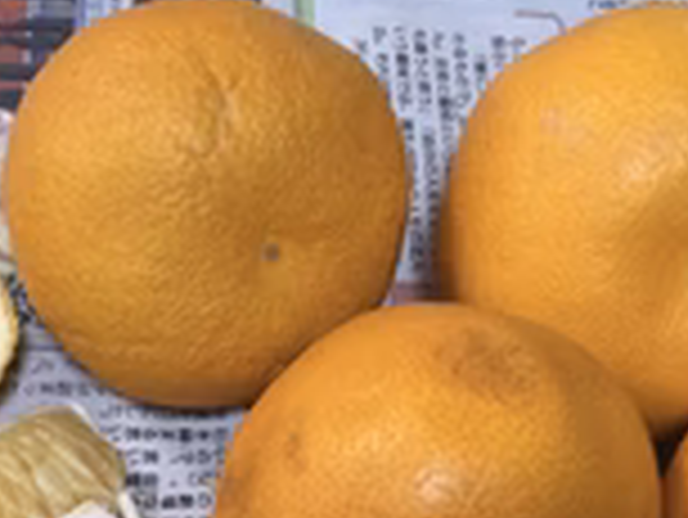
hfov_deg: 24.0
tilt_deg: -68.7
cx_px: 216
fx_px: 1611
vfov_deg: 17.4
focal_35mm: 81
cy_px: 613
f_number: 2.4
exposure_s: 1/30
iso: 100
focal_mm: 3.3
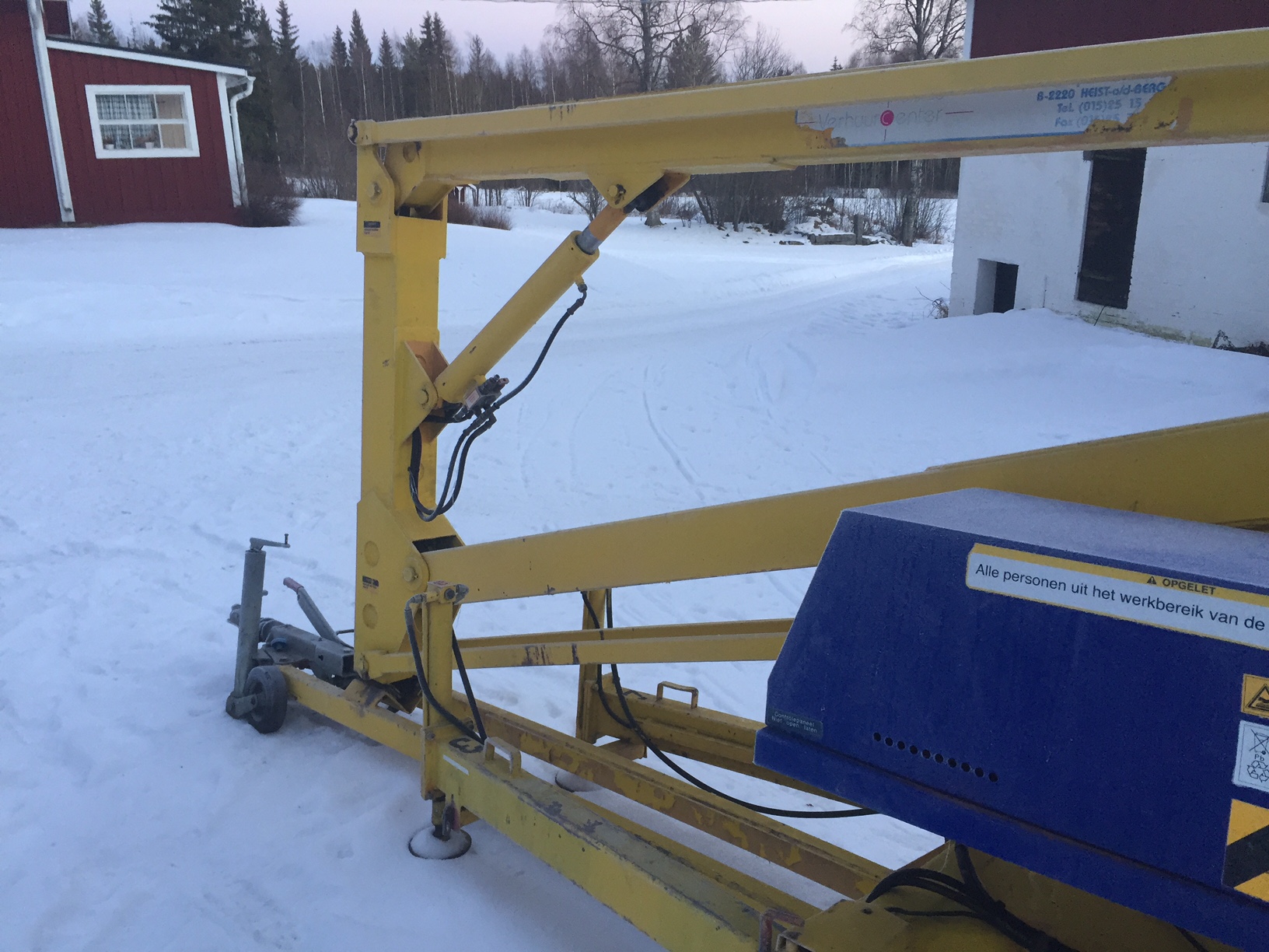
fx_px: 1063
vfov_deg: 48.2
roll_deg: +1.4
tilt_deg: -17.7
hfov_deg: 61.7
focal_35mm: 29
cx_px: 634
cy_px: 476
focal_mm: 4.15
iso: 125
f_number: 2.2
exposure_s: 1/33
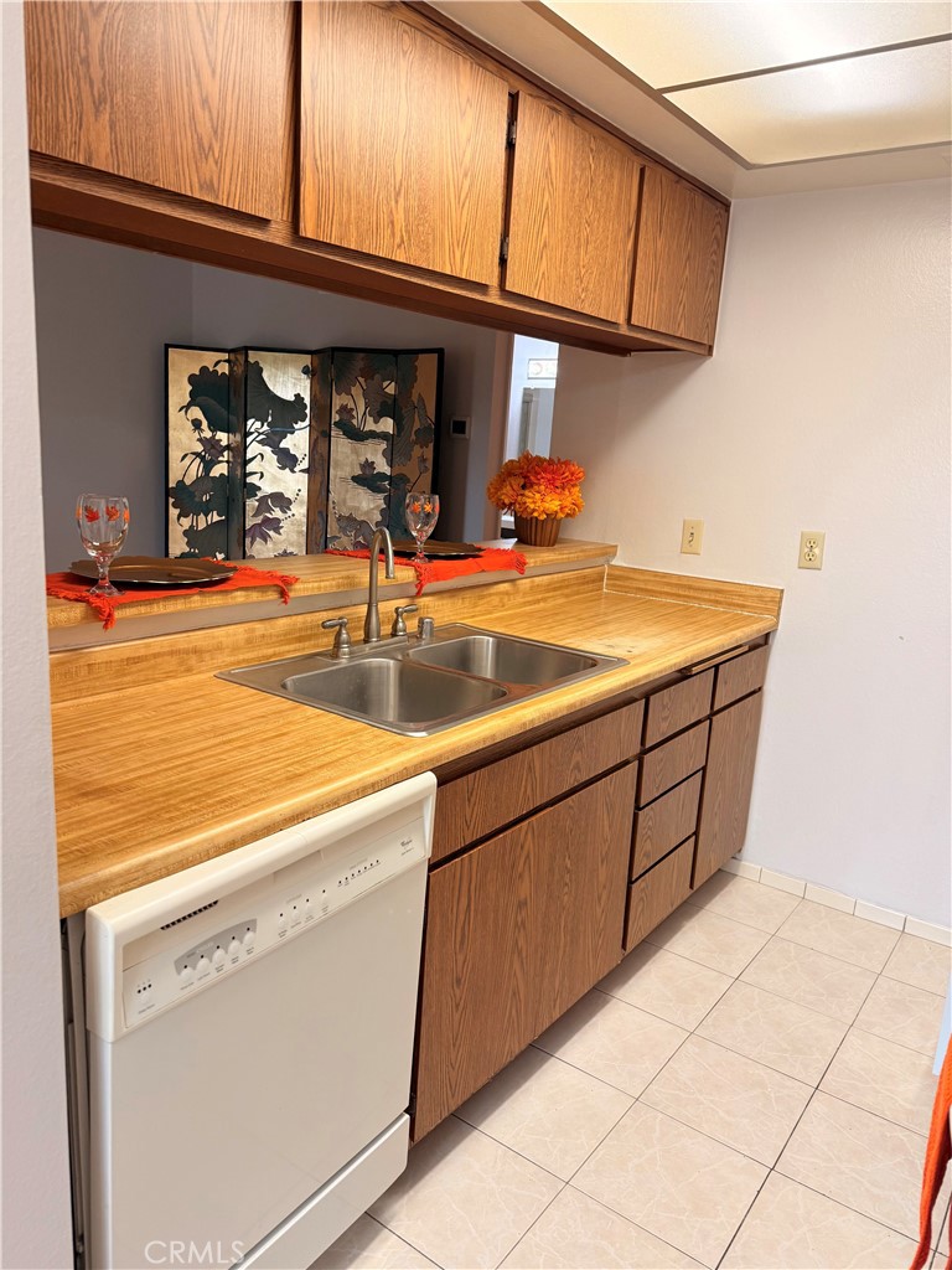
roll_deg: -3.9
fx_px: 880
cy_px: 635
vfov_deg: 71.6
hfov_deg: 56.8
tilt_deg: -12.9
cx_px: 476
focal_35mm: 24
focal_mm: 6.76
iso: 125
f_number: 1.78
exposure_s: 1/60
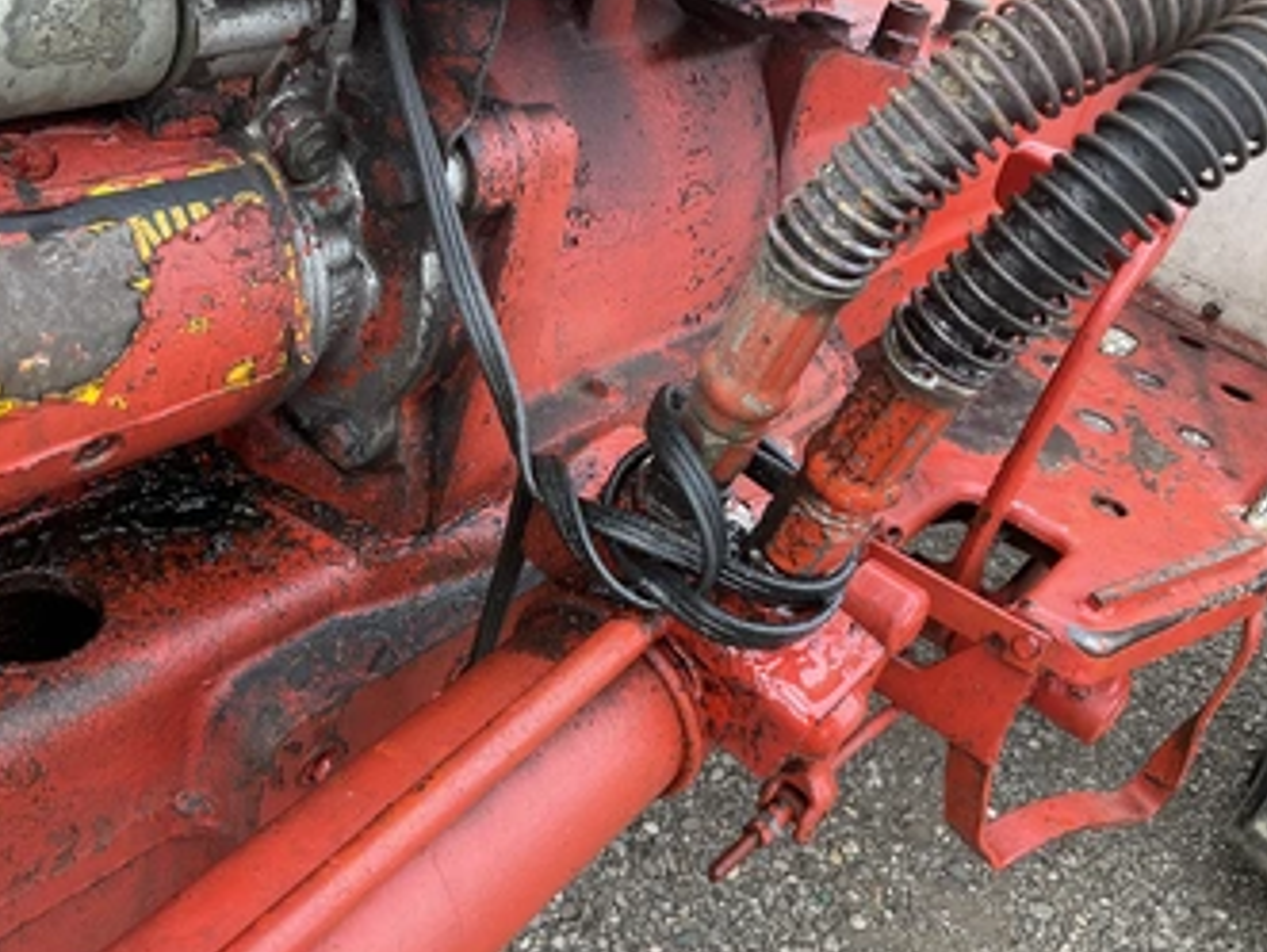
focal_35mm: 35
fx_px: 1282
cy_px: 539
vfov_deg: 40.7
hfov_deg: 52.5
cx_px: 586
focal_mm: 3
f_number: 1.8
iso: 20
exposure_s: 1/142
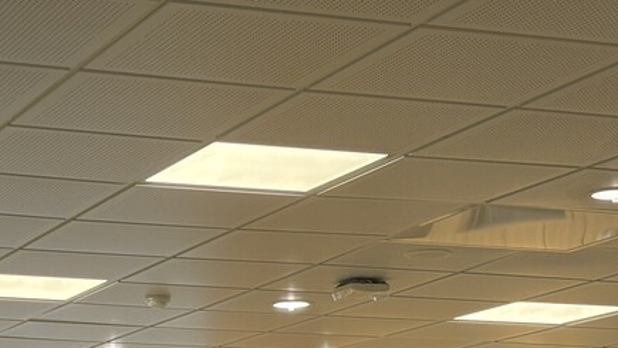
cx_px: 21
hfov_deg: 16.8
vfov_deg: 9.5
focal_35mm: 125
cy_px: 510
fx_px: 2049
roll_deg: +0.0
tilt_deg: +2.5
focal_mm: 5.96
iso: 32
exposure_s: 1/199
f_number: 1.6
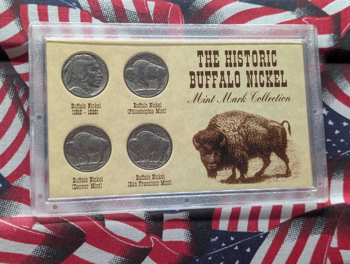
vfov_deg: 29.7
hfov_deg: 38.9
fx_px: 496
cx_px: 175
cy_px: 132
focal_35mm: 49
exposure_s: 1/289
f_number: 1.68
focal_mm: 6.9
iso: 259
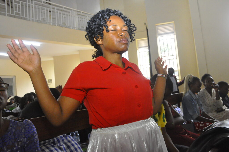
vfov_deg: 43.5
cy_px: 76
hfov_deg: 62.0
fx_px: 191
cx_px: 114
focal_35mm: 30
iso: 3200
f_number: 8
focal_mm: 20
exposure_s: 1/125
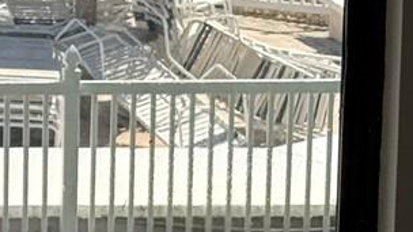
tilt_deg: -8.3
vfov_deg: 4.4
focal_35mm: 275
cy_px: 46
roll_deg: +0.4
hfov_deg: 7.5
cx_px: -437
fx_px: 3012
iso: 64
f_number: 1.78
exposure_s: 1/1883
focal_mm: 6.76
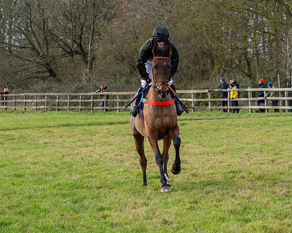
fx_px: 1616
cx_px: 178
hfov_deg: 10.3
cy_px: 84
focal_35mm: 187
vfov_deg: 8.3
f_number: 5
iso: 800
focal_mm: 86
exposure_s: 1/800
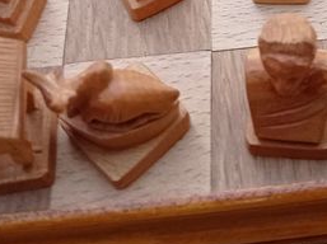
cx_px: 398
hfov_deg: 17.2
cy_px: -219
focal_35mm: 109
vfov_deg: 12.2
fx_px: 1028
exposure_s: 1/163
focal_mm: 4.74
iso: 102
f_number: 1.79
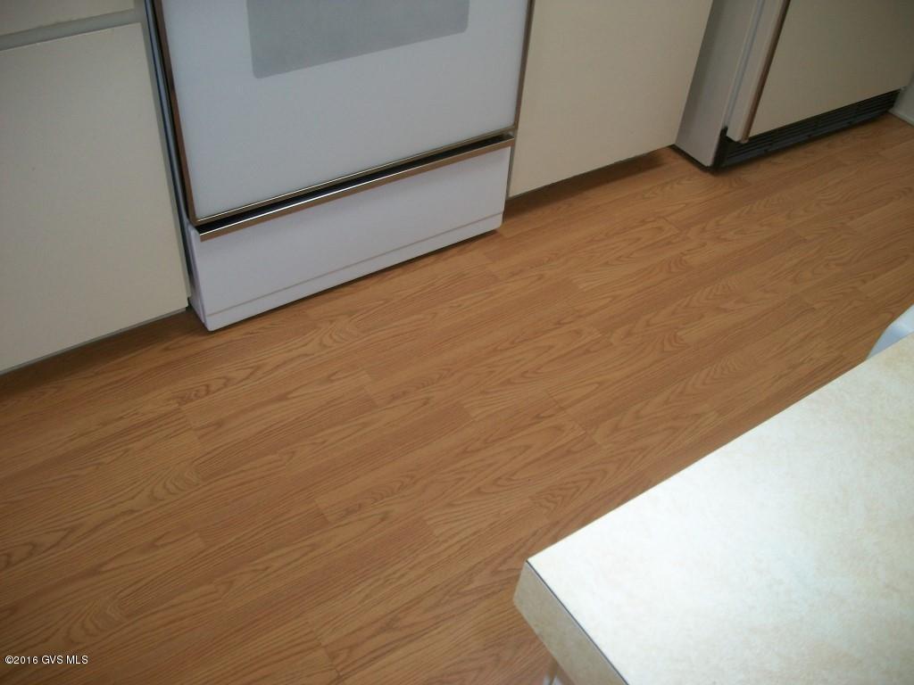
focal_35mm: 32
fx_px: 845
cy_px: 342
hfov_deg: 56.8
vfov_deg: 44.2
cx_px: 457
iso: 80
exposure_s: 1/30
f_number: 2.9
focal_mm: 5.7
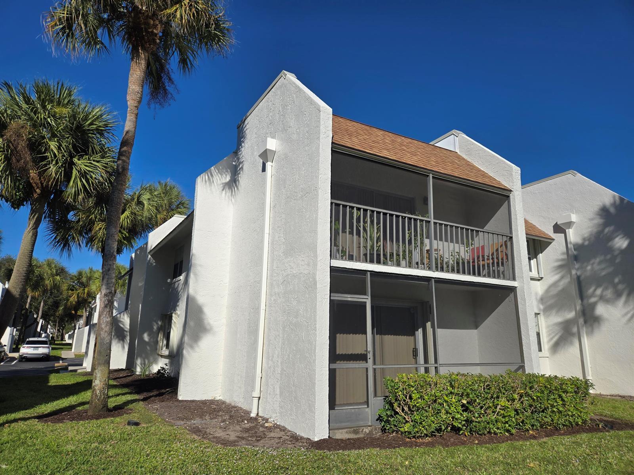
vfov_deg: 58.9
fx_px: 421
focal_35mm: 23
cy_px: 238
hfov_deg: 73.9
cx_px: 317
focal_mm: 5.4
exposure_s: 1/3559
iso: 25
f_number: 1.8
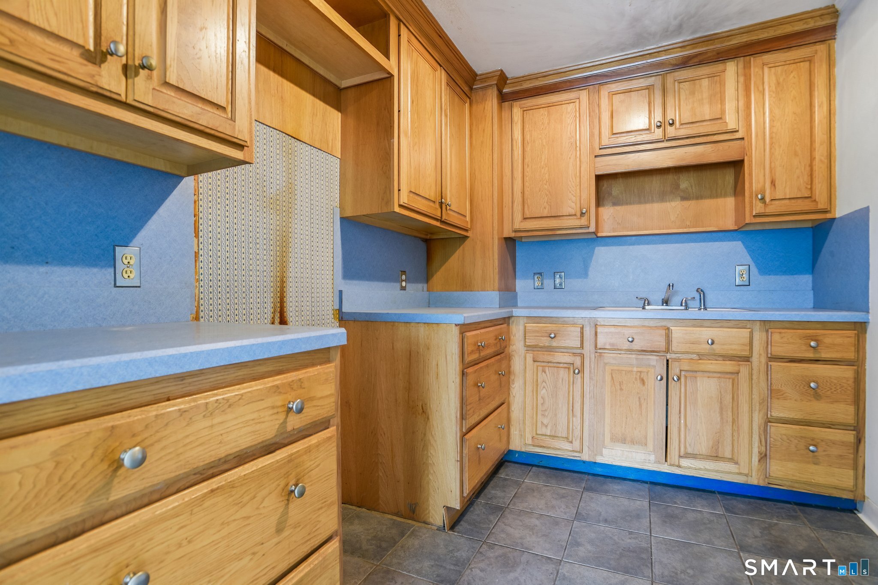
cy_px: 292
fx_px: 415
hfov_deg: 93.3
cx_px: 439
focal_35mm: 17
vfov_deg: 70.4
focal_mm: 17
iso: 400
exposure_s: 1/4
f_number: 11
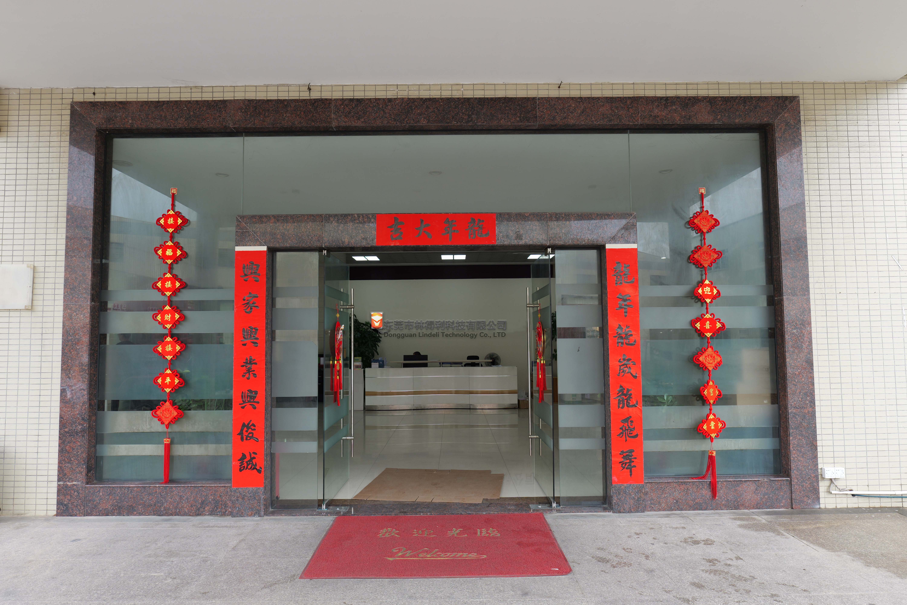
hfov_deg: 84.0
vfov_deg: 61.9
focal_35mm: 20
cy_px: 302
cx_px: 454
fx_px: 504
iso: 400
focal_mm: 20
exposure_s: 1/60
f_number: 6.3
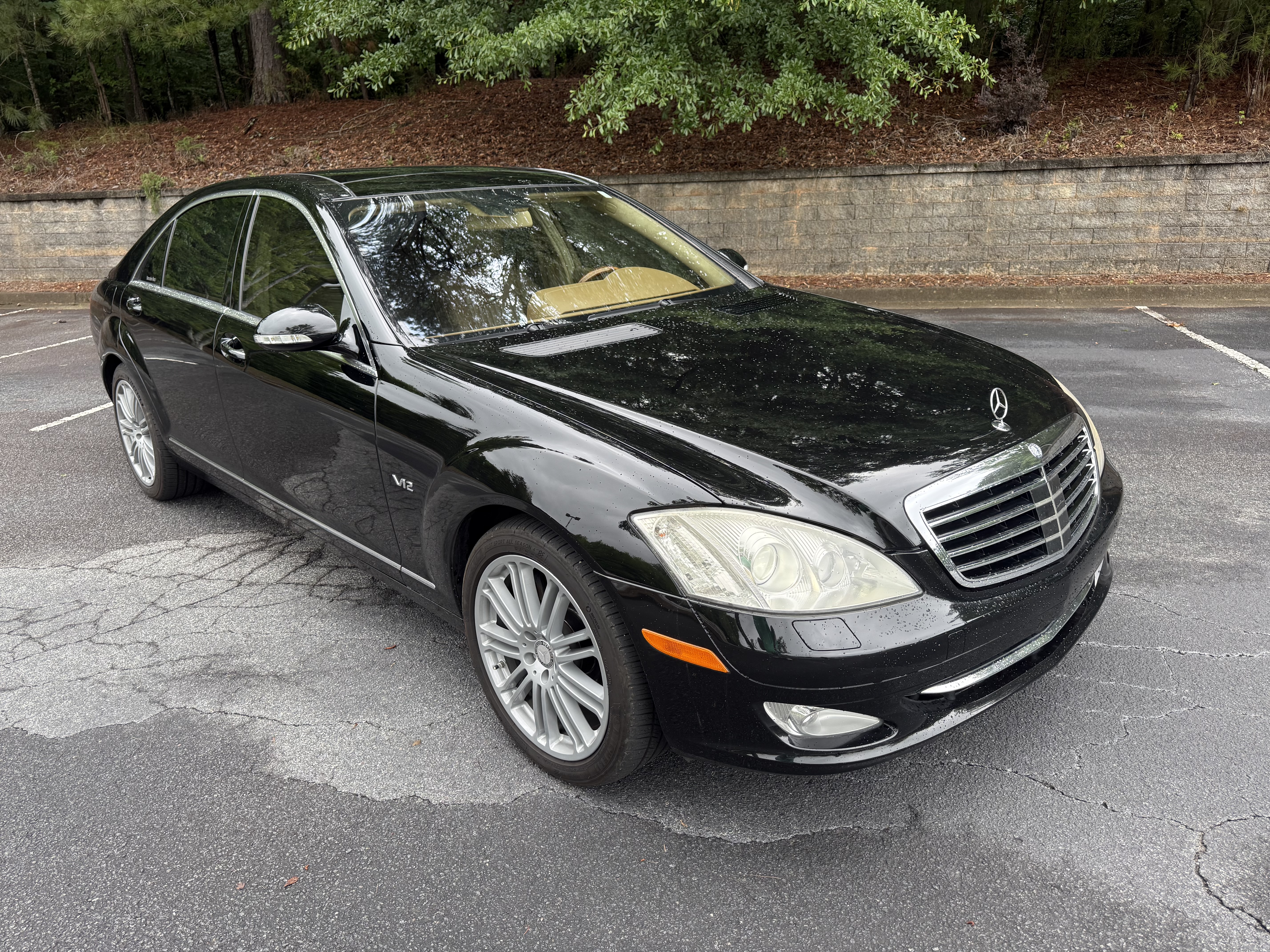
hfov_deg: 71.6
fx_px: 881
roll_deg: +1.6
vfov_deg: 56.8
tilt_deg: -19.3
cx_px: 635
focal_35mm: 24
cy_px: 476
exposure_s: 1/665
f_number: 1.78
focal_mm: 6.76
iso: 100
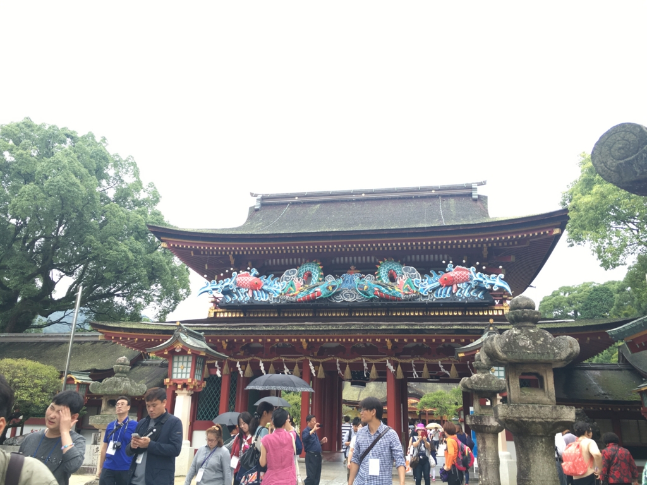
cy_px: 242
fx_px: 542
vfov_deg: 48.2
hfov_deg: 61.7
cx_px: 324
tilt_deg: +19.7
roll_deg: -3.6
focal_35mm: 29
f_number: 2.2
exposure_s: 1/123
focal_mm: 4.15
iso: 25
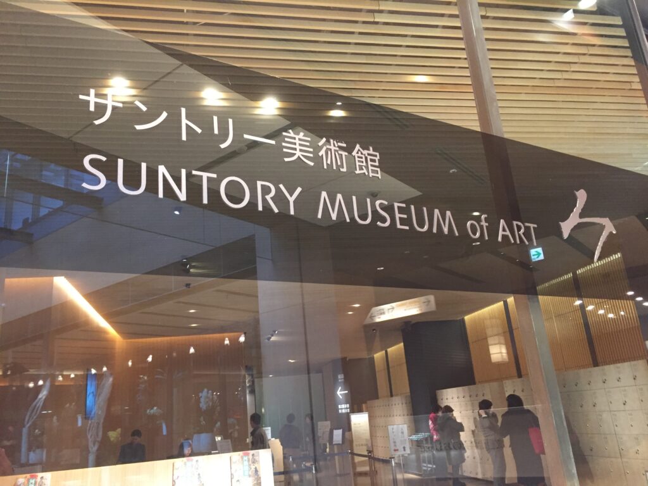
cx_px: 324
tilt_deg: +17.2
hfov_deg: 61.7
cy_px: 243
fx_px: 543
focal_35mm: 29
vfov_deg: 48.2
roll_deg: +4.3
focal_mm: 4.15
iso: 160
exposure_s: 1/30
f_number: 2.2
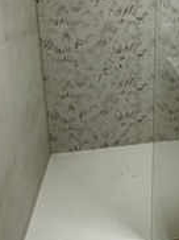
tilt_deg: -13.5
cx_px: 158
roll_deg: -0.8
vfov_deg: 46.7
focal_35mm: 37
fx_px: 256
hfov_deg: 36.4
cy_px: 38
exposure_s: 1/100
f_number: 2.2
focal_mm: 2.22
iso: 200
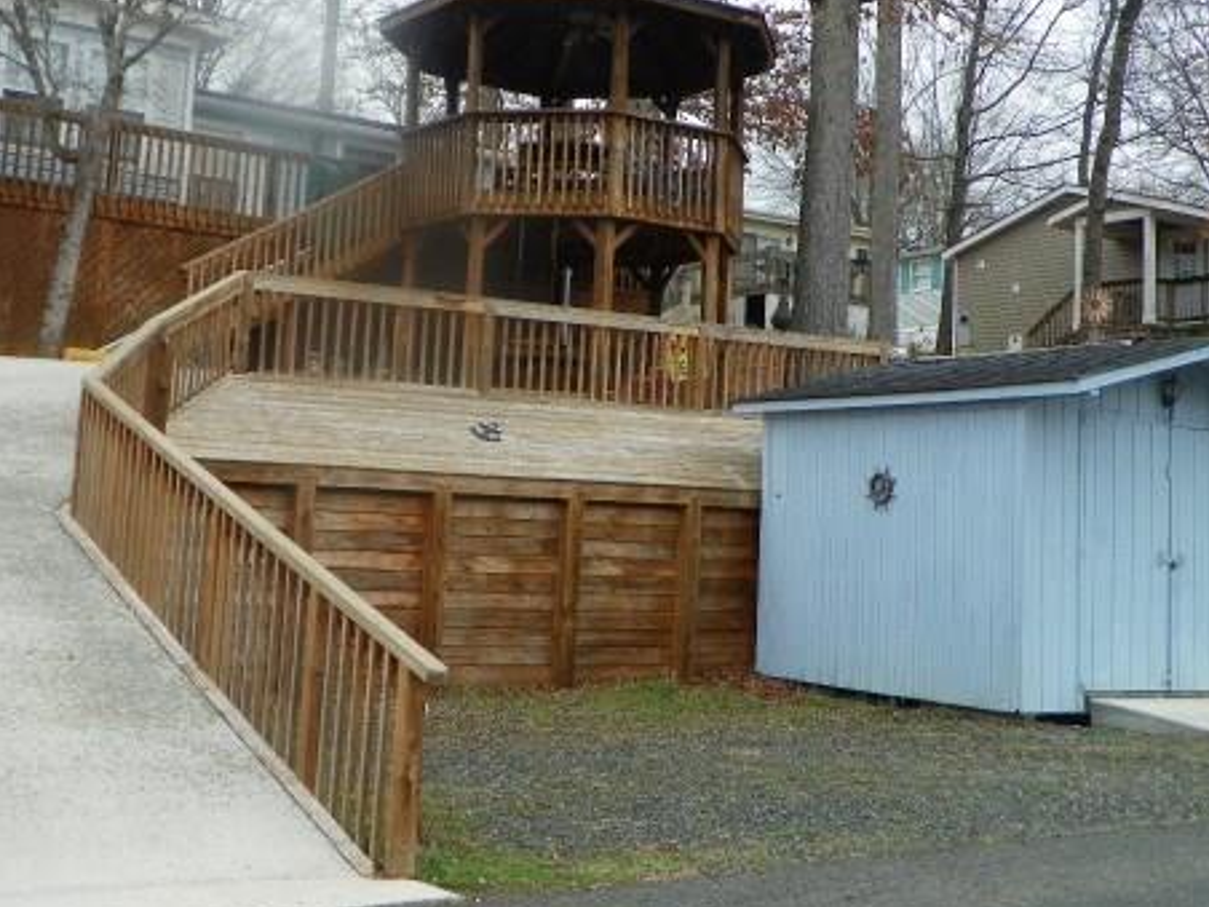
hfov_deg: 37.4
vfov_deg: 28.4
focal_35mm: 51
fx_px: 1781
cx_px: 508
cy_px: 324
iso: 64
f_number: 3.2
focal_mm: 6.4
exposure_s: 1/160
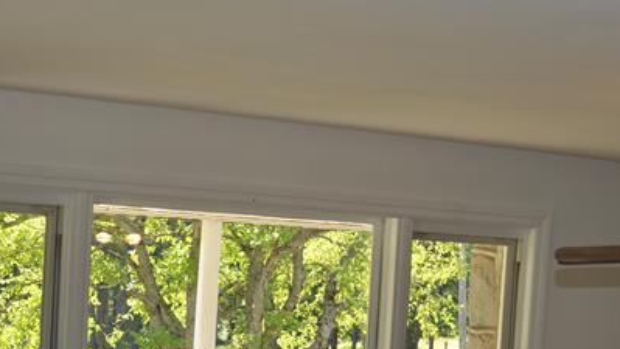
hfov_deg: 26.7
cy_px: 322
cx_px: 542
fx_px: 1267
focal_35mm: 77
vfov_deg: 15.5
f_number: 3.5
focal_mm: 18
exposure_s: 1/200
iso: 200
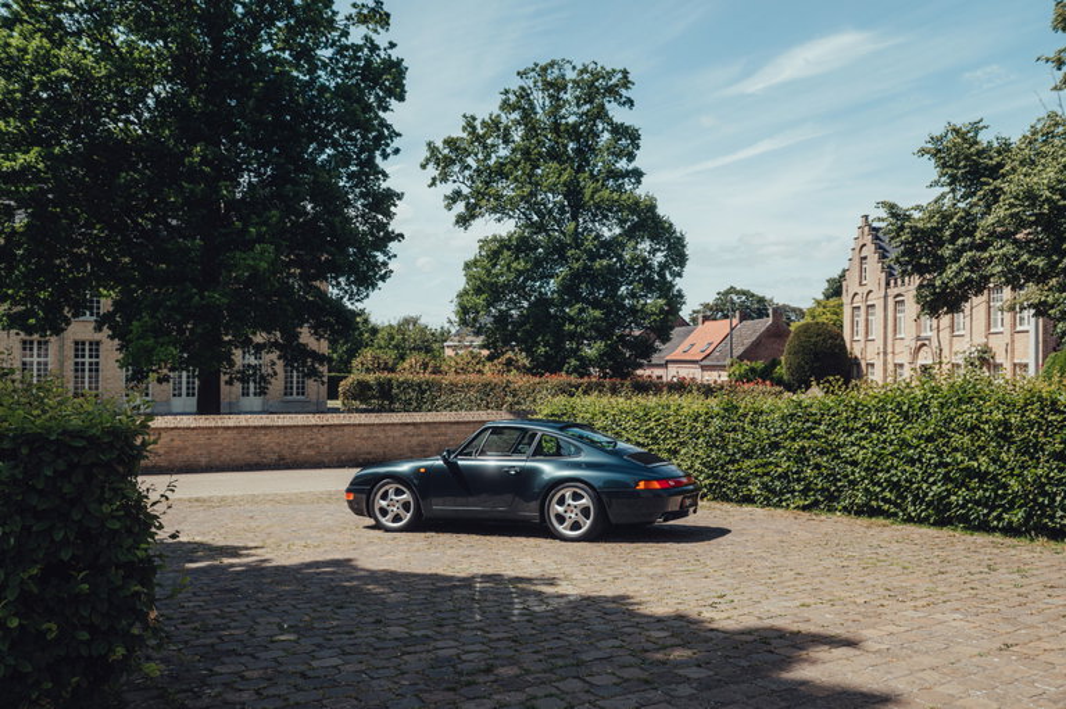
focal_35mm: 31
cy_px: 354
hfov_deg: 60.3
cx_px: 533
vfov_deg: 42.3
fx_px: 917
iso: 100
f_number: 5.6
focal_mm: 31
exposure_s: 1/125
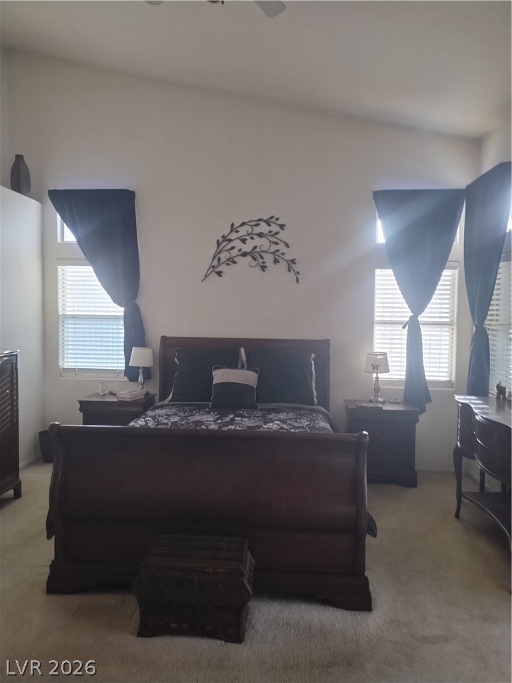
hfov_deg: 54.9
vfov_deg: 69.4
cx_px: 256
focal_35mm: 25
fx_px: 493
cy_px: 342
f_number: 1.7
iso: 138
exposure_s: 1/60
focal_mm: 4.71
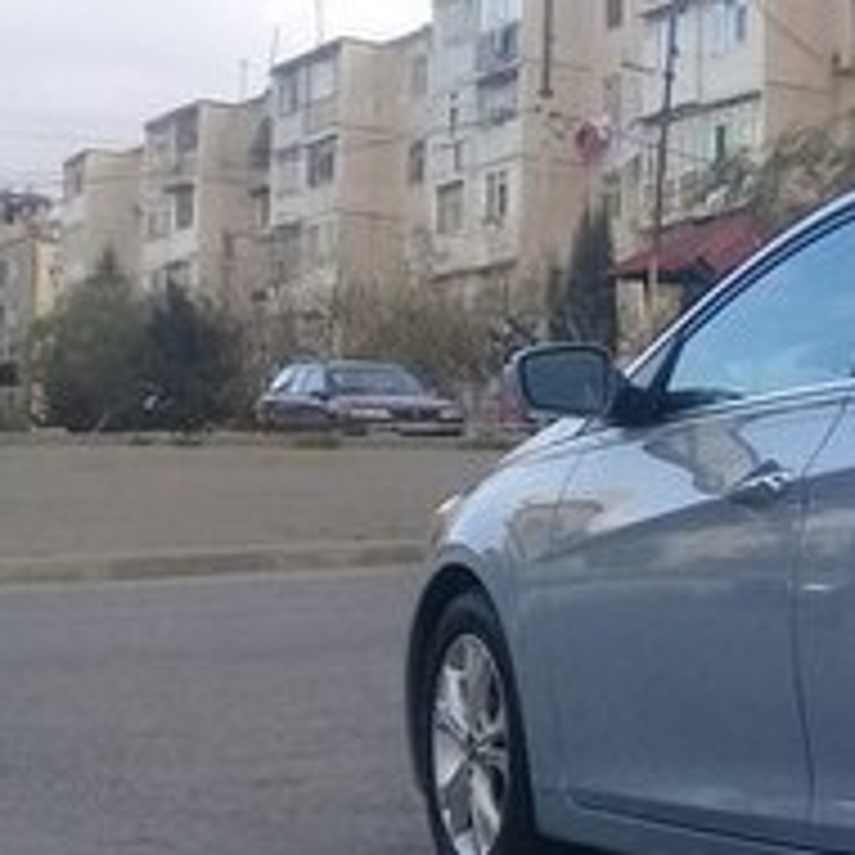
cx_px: 1444
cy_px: 520
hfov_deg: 16.0
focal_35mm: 95
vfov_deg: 18.3
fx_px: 2655
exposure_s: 1/198
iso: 50
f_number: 2.2
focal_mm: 3.3
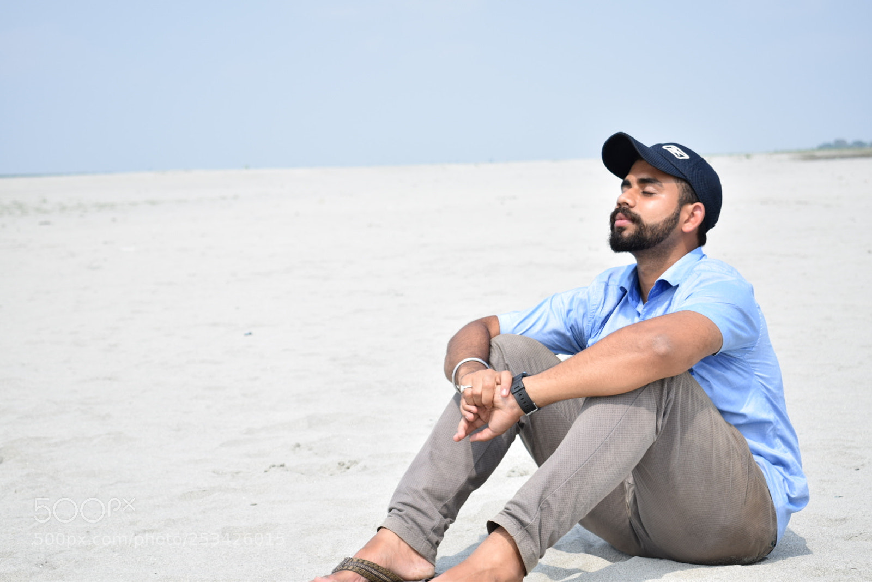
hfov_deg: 24.6
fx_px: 1998
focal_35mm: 82
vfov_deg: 16.6
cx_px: 436
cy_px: 291
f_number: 5.6
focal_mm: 55
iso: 100
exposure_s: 1/320
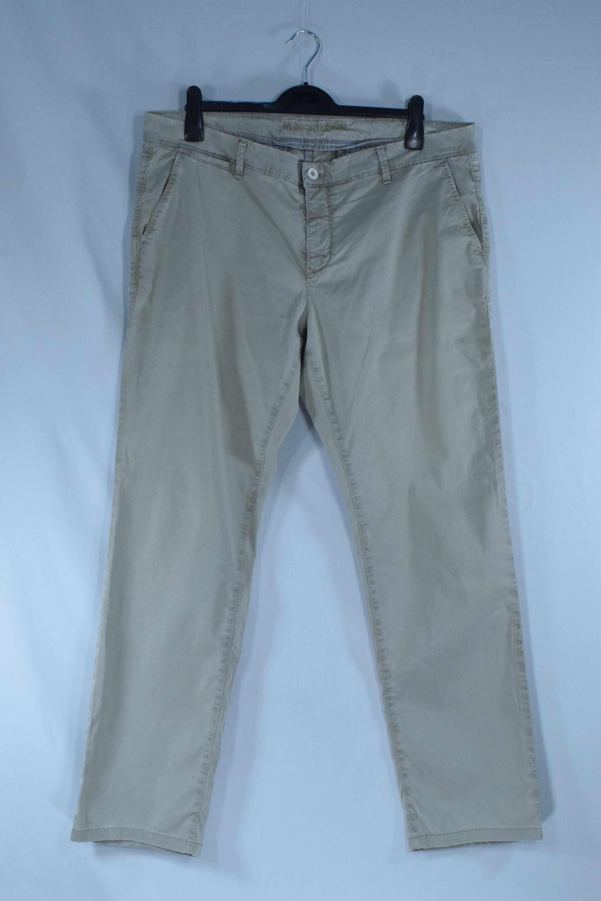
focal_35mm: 42
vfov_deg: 46.4
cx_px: 300
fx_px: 1051
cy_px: 450
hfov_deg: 31.9
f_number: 14
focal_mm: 28
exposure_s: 1/250
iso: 3200
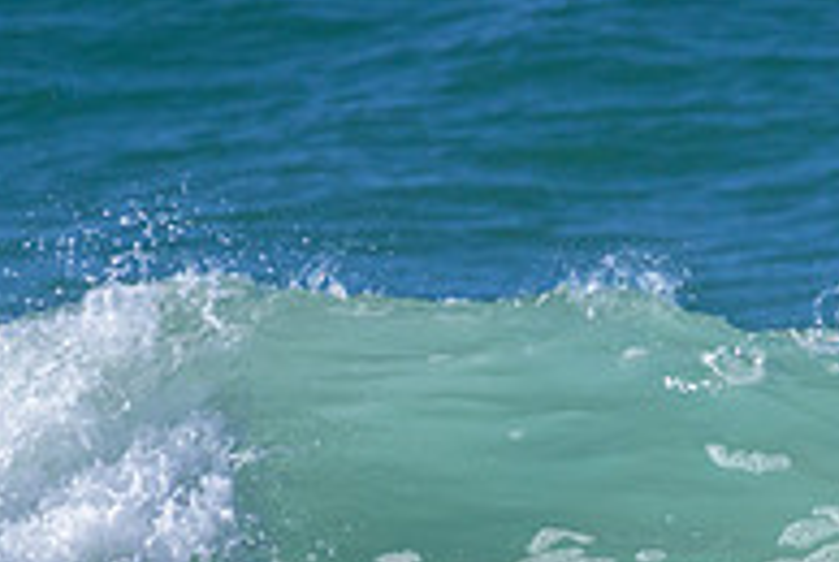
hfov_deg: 0.9
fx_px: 55761
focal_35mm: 2389
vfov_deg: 0.6
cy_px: 694
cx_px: 783
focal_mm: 800
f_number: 11
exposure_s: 1/2000
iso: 1400
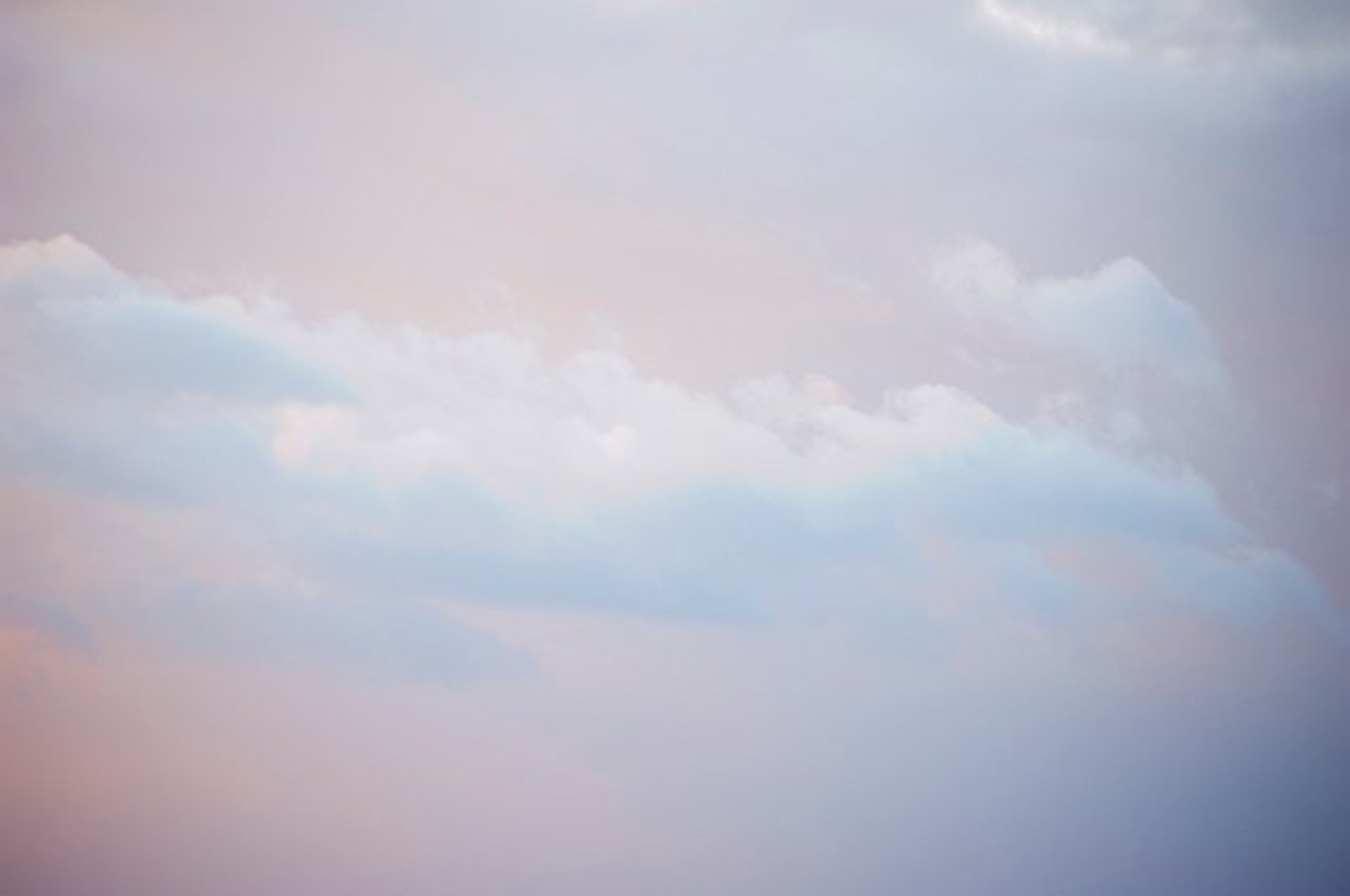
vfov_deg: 7.6
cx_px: 675
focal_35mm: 180
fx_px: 6741
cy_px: 448
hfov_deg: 11.4
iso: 800
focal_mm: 180
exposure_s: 1/90
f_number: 4
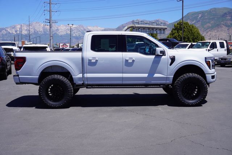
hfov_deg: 44.9
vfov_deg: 30.9
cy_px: 78
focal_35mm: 44
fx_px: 281
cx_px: 116
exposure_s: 1/160
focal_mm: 29
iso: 100
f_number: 11
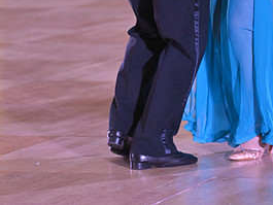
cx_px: 191
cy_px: -92
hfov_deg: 7.5
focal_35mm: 263
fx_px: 2075
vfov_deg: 5.6
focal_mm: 125
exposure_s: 1/320
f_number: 5
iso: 3200
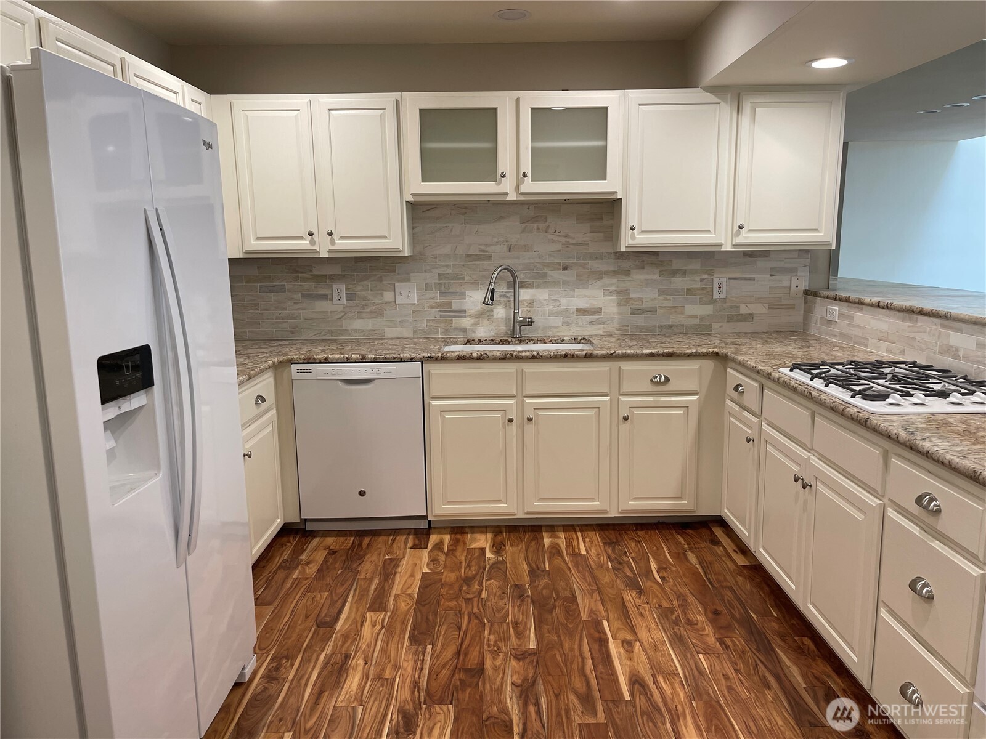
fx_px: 712
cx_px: 493
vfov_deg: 54.9
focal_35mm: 25
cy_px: 370
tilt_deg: -9.7
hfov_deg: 69.4
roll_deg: +0.8
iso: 100
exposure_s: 1/120
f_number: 1.6
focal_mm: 5.1
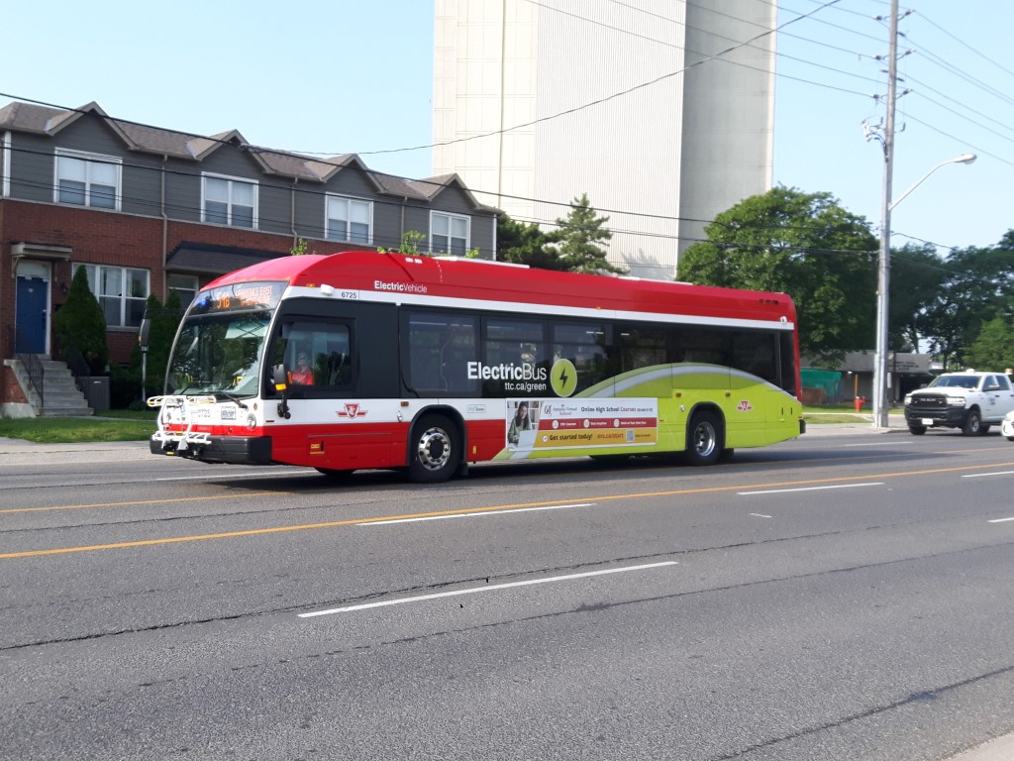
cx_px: 507
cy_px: 380
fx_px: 908
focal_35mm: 31
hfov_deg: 58.4
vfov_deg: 45.4
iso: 40
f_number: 1.9
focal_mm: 3.7
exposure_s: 1/572
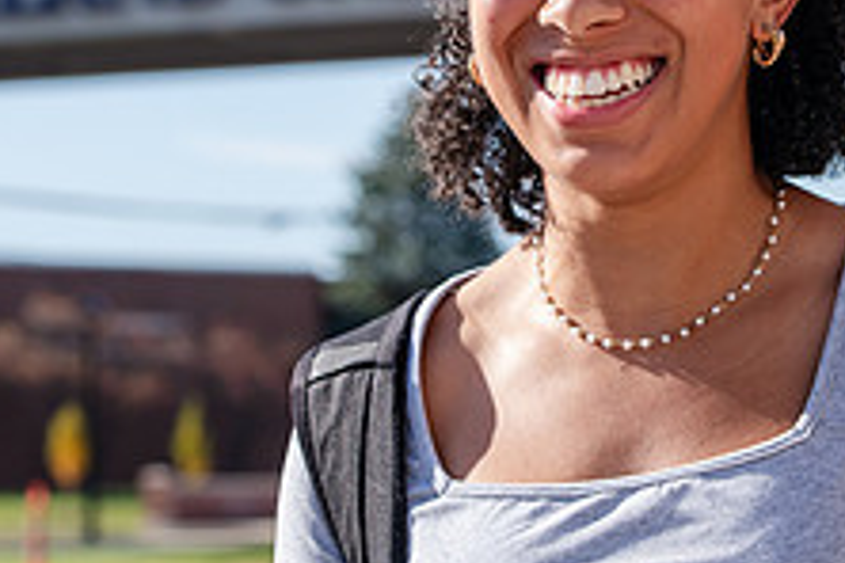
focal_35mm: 183
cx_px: 537
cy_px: 59
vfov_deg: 7.5
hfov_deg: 11.2
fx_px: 4295
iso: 160
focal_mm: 70
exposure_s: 1/400
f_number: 5.6
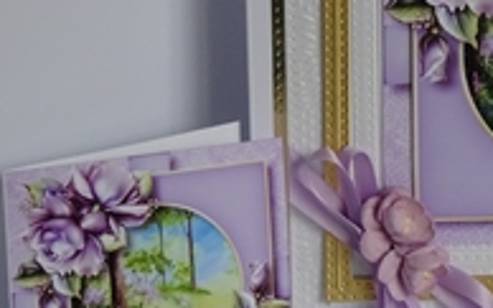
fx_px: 2310
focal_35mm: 172
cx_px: 536
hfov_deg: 12.0
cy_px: 85
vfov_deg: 7.6
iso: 320
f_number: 5
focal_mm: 12.01
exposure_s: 1/80
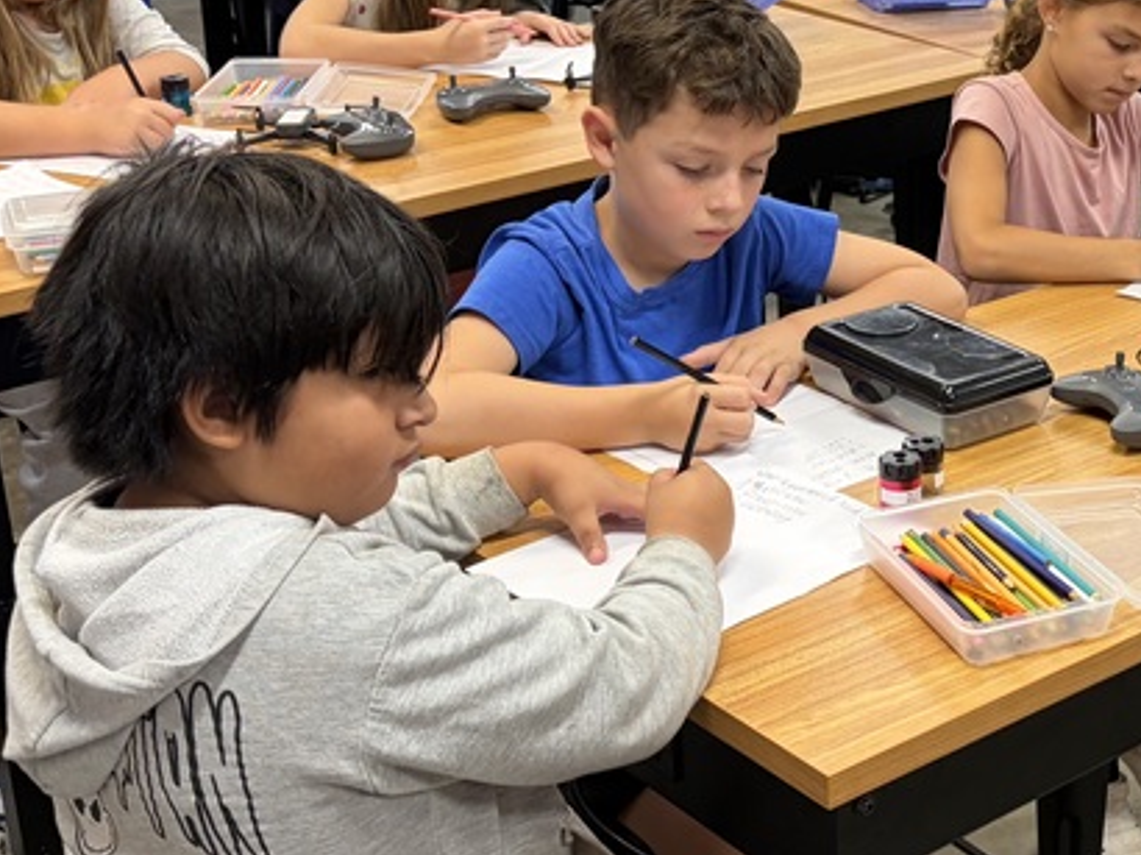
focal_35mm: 65
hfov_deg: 28.4
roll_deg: +0.1
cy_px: 326
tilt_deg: -20.8
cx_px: 1085
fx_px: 2141
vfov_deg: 22.5
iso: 80
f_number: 1.6
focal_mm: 5.96
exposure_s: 1/60
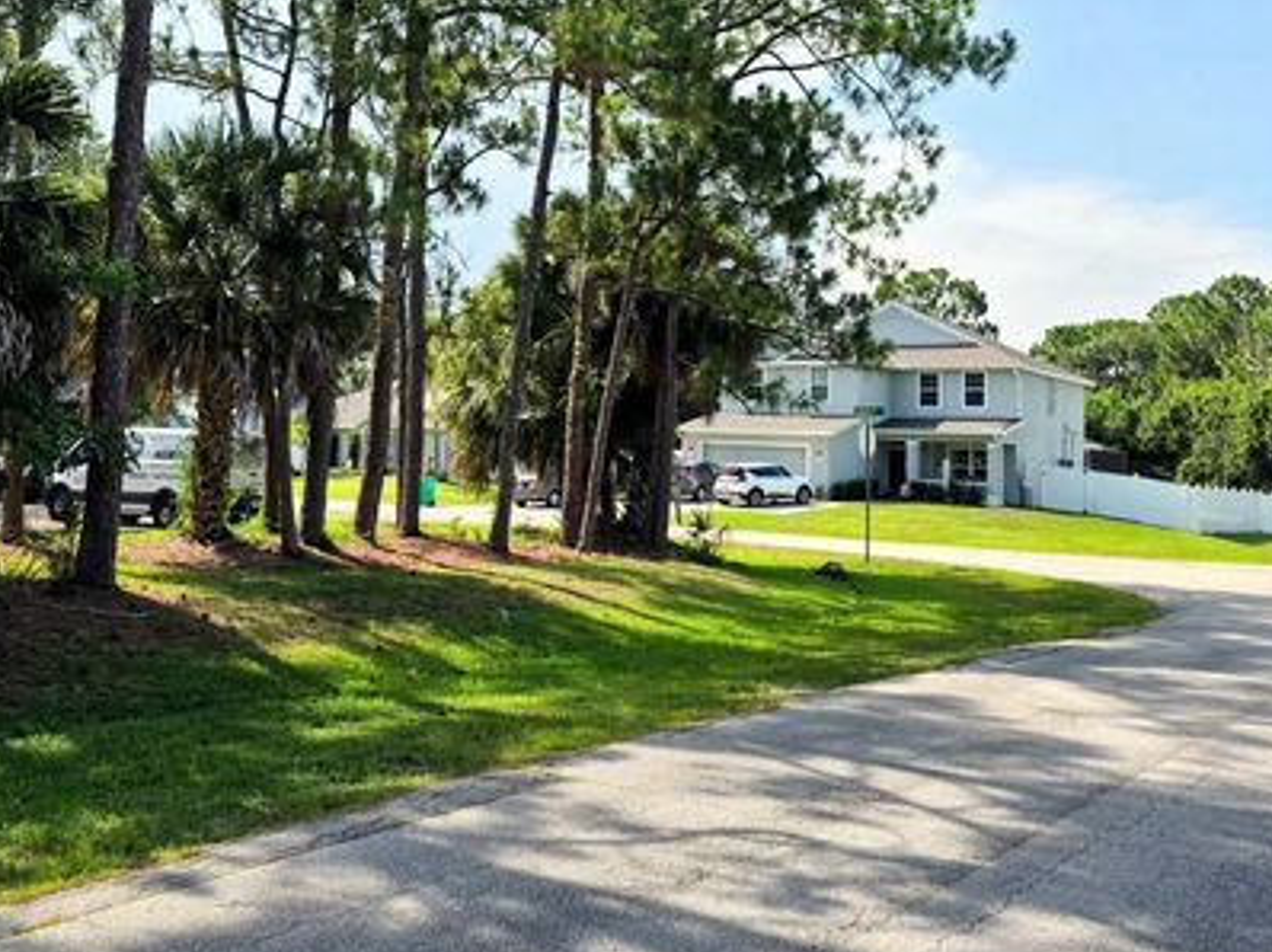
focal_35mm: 37
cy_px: 326
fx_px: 1359
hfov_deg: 49.6
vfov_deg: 38.2
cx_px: 470
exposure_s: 1/3657
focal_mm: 6.3
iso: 80
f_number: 1.7
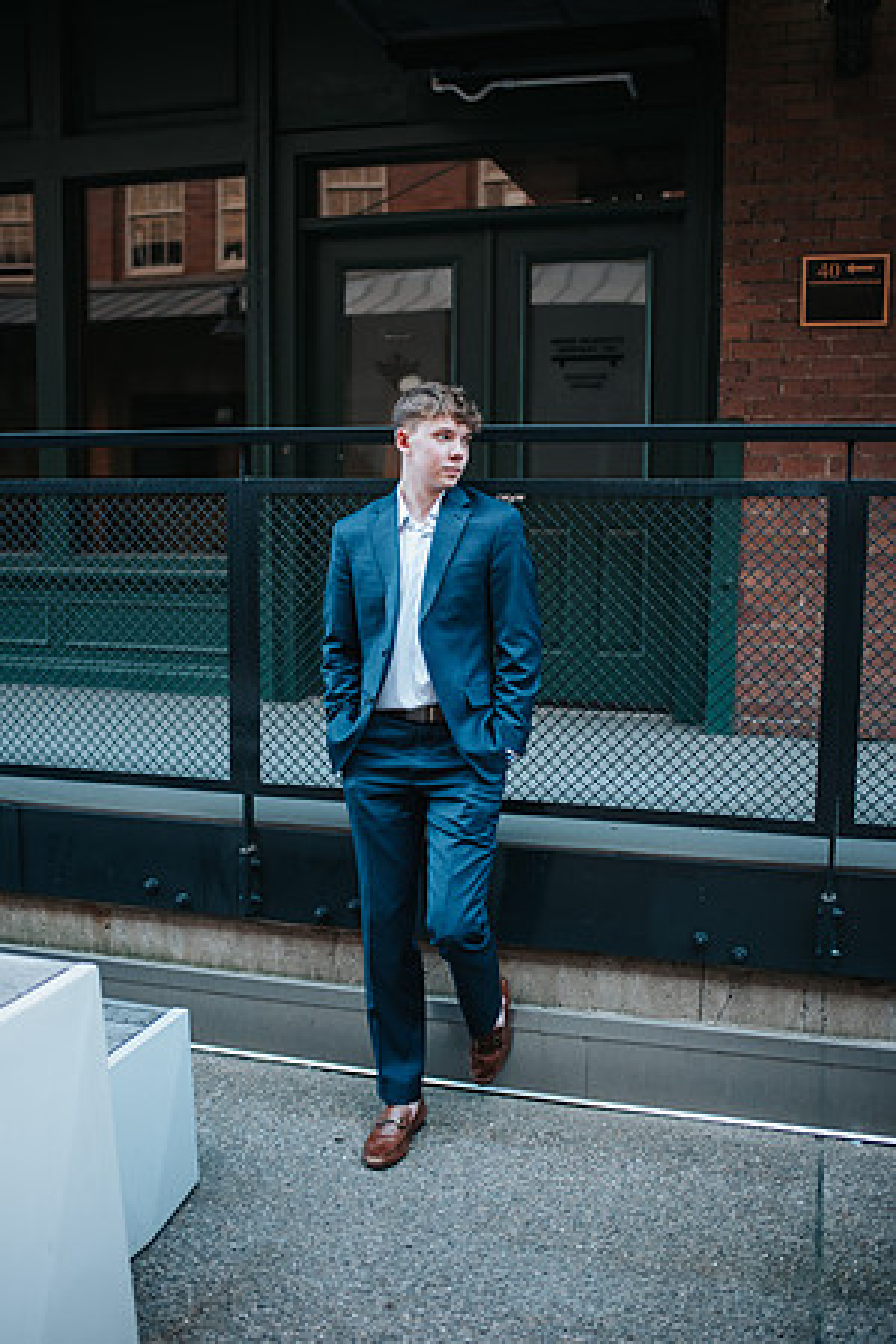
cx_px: 448
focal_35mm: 35
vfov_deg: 54.4
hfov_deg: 37.9
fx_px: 1307
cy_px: 672
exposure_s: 1/1250
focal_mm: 35
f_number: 2
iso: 1000
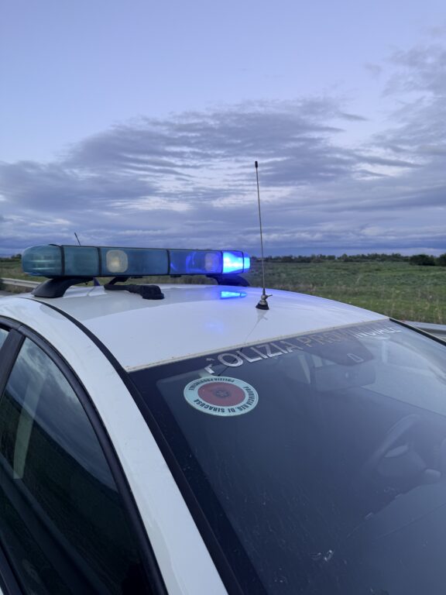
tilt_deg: -4.3
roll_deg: -1.6
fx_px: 412
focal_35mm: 24
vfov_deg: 71.6
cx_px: 223
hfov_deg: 56.8
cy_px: 298
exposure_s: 1/64
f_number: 1.78
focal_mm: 6.76
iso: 64
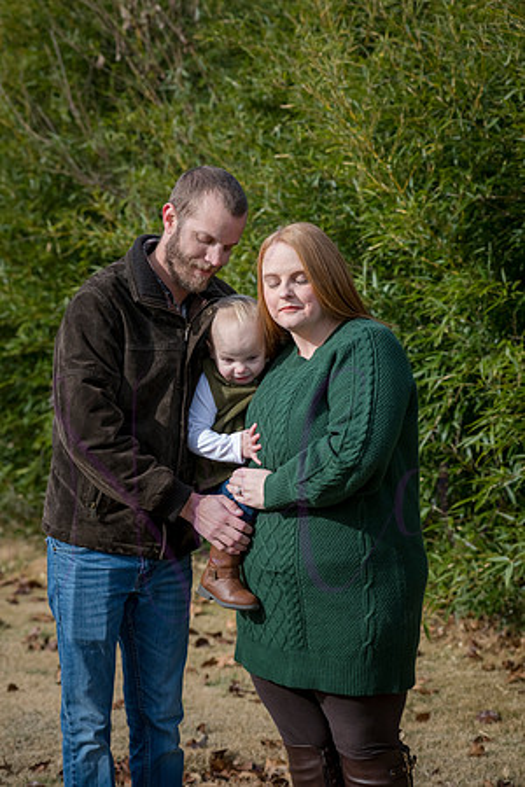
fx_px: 2297
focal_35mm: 105
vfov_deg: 19.5
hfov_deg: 13.0
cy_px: 394
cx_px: 262
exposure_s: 1/1000
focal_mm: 105
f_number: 6.3
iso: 400
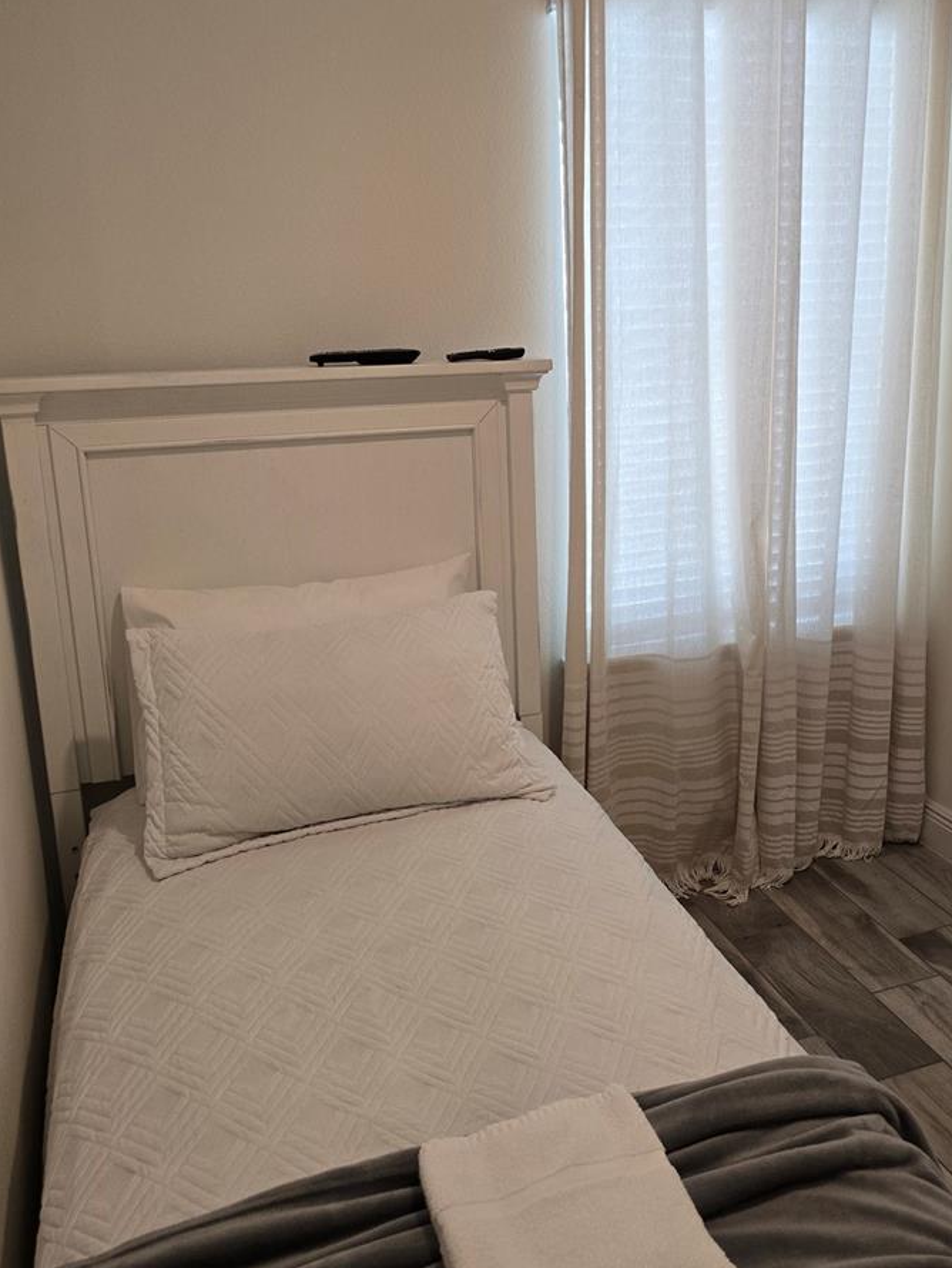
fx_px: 1136
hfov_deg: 45.2
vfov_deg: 58.2
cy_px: 573
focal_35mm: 31
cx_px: 570
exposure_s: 1/120
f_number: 1.7
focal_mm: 6.3
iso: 200
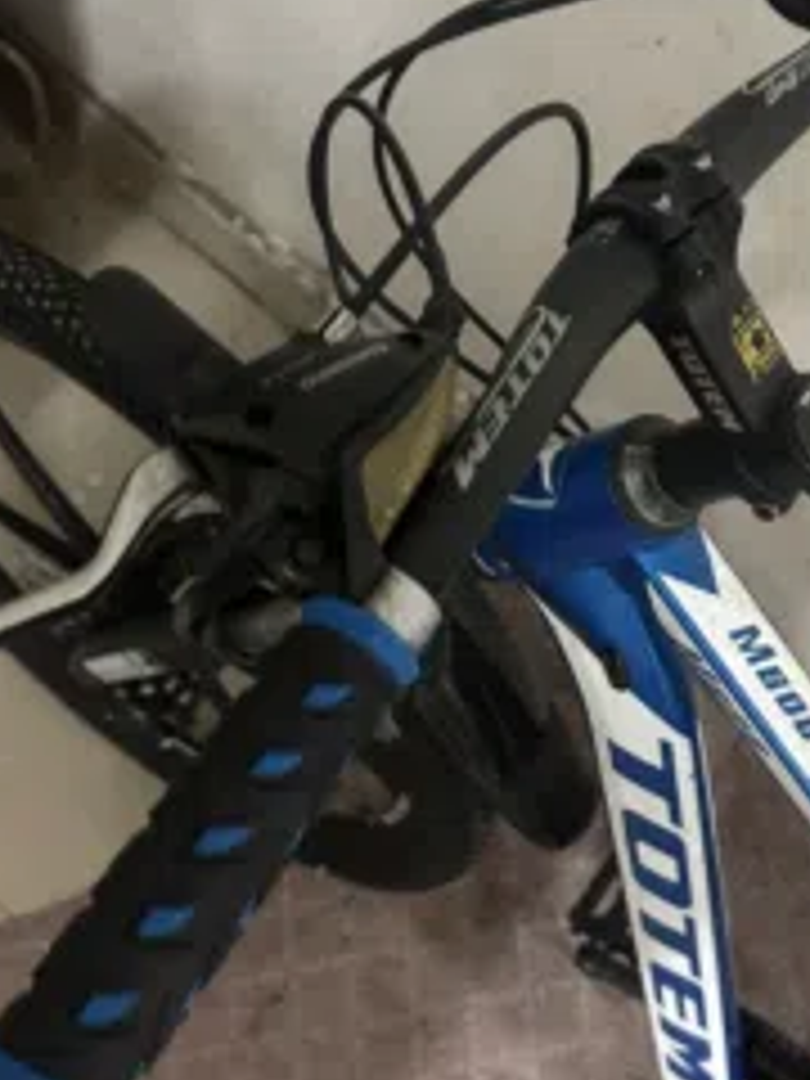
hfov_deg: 35.6
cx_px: 544
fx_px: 1248
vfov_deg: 46.8
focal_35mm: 40
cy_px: 558
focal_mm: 6.86
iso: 800
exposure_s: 1/33
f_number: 1.78
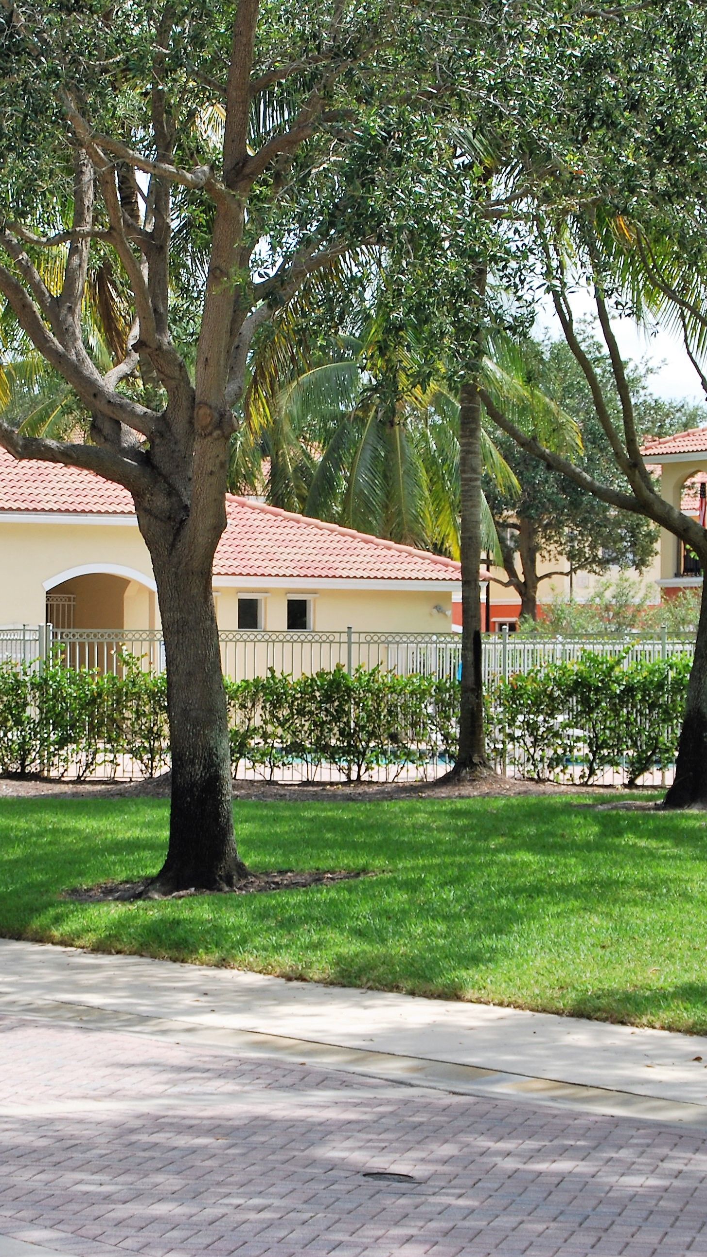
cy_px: 628
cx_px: 217
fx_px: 3299
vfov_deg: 21.6
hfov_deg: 12.2
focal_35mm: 99
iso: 100
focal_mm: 42
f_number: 7.1
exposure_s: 1/200
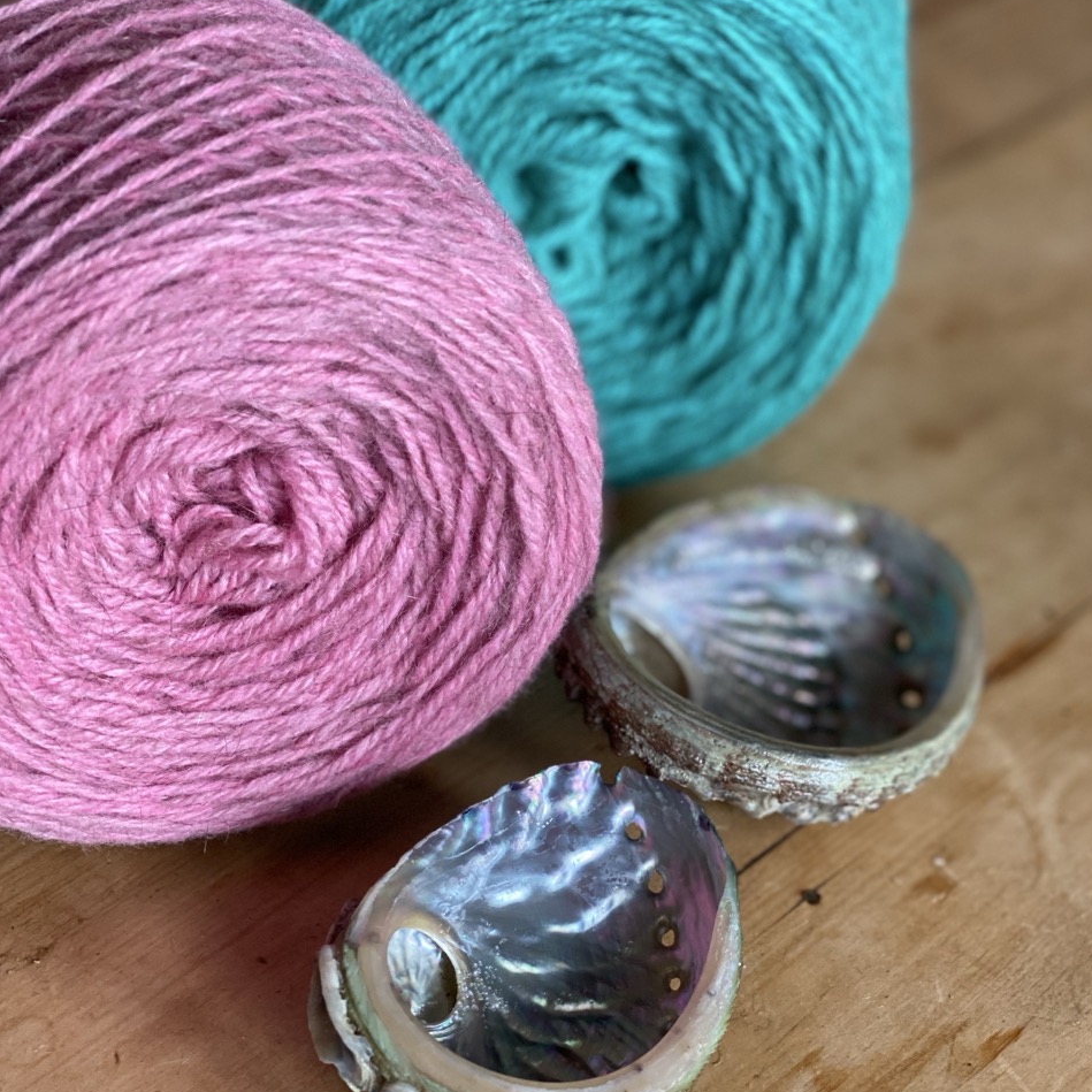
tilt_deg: -40.2
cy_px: 574
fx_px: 2213
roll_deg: -6.3
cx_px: 551
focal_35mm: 62
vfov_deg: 27.7
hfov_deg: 27.7
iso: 160
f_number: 2
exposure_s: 1/122
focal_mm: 6
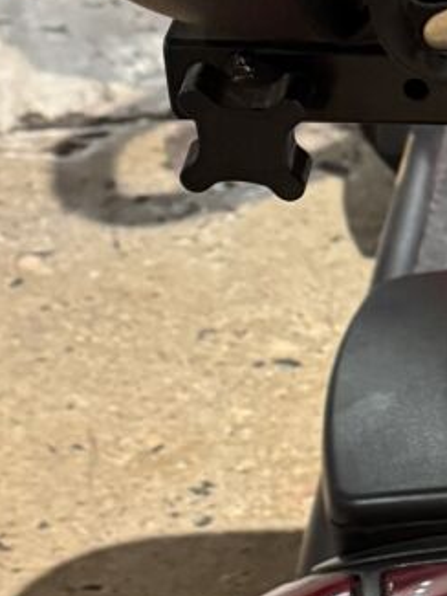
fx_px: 2185
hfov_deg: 11.0
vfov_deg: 15.5
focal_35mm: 127
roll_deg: -0.2
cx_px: 753
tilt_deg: -28.5
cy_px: 174
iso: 640
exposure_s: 1/33
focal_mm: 6.76
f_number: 1.78
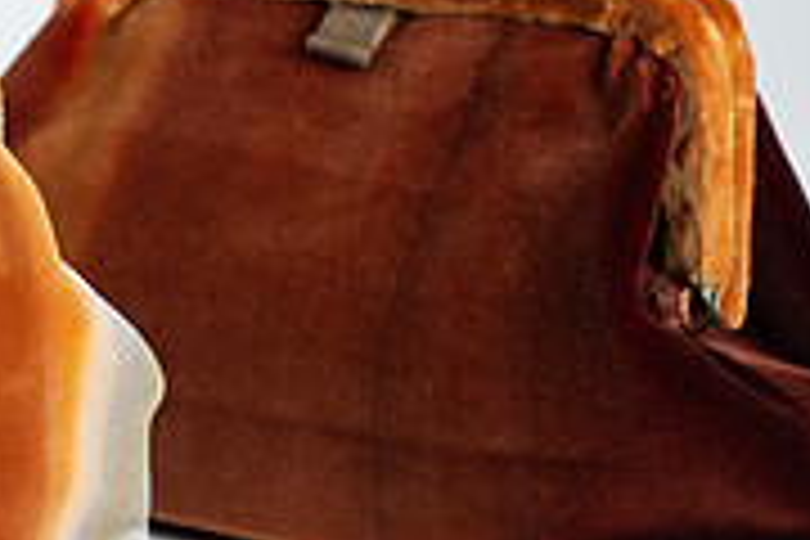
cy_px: 227
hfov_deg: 12.5
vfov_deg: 8.5
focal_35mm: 161
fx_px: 3622
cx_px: -99
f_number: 5.6
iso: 200
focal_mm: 50
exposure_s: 1/200
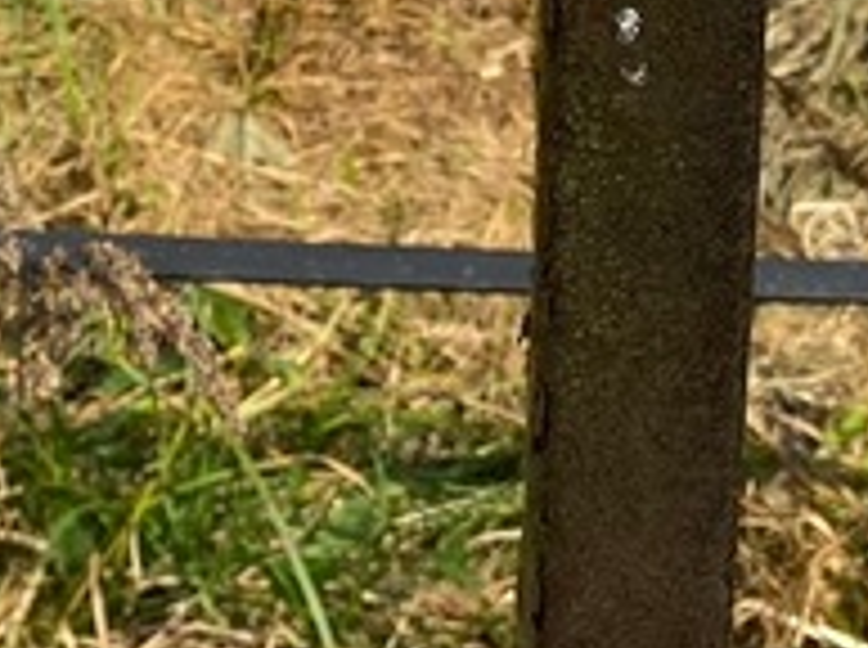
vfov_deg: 12.1
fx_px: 2703
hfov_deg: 17.6
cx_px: -72
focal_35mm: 108
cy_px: -666
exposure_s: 1/2817
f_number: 1.8
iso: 32
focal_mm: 4.25
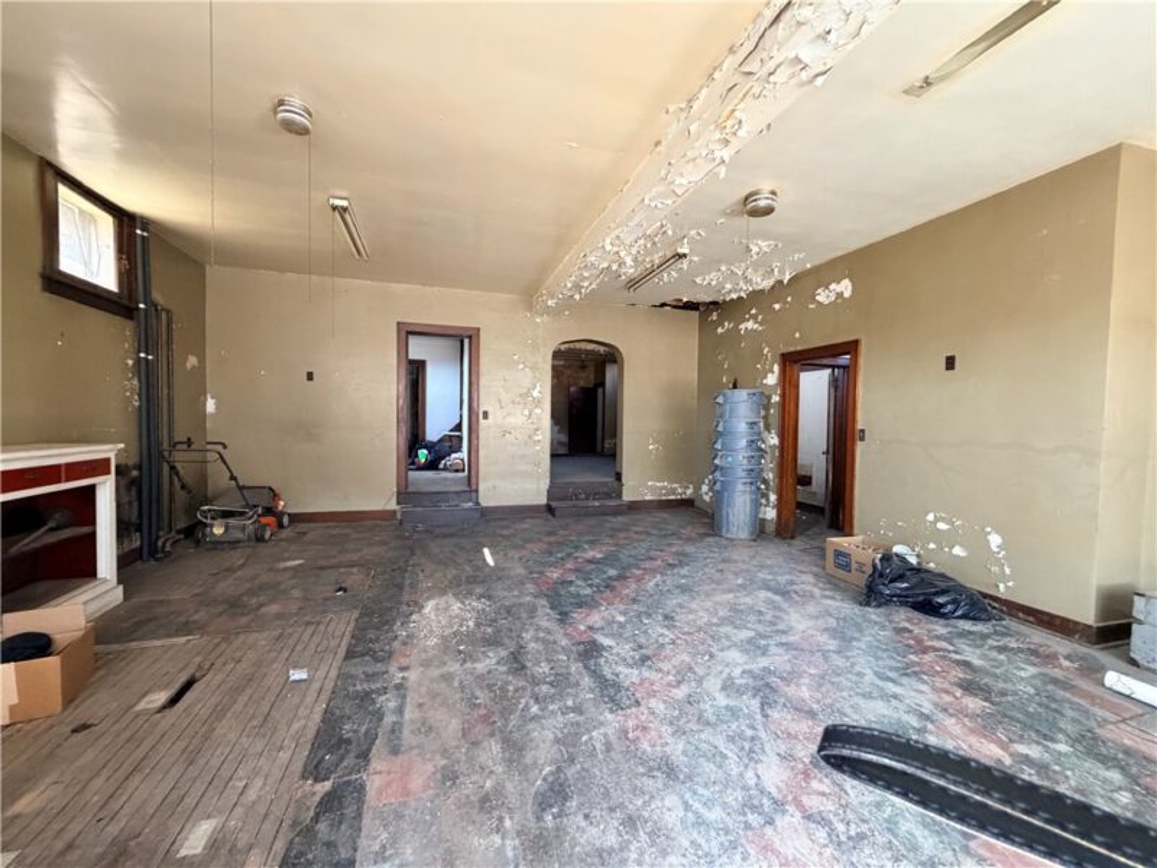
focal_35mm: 14
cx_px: 578
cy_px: 434
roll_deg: +0.3
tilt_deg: -0.3
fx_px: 468
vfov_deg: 85.7
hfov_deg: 102.1
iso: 500
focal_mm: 2.22
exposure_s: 1/60
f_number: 2.2
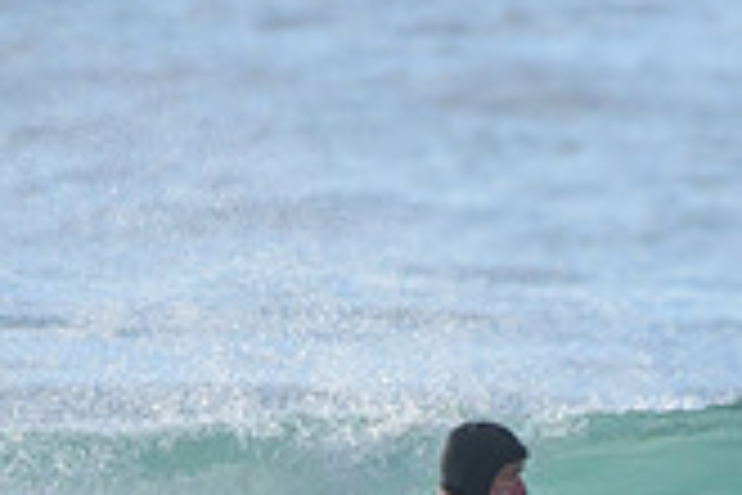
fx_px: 44393
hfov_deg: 1.0
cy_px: 722
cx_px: 503
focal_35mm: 2154
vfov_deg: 0.6
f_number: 5.6
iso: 560
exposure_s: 1/2000
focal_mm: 500
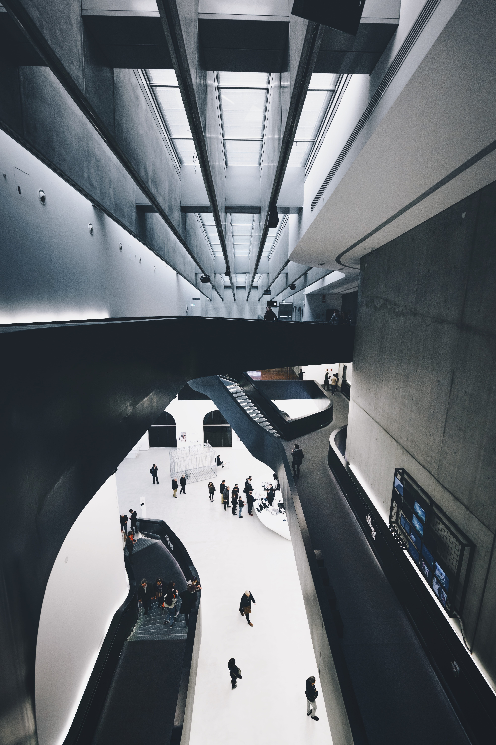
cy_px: 372
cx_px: 248
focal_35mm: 16
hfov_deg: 73.7
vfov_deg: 96.7
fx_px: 331
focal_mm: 16
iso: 640
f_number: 4
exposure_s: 1/60
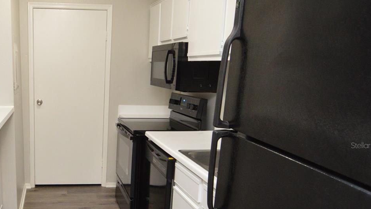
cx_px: 71
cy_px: 145
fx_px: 315
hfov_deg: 56.3
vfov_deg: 36.2
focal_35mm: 32
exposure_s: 1/60
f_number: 4
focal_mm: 12
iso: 1400
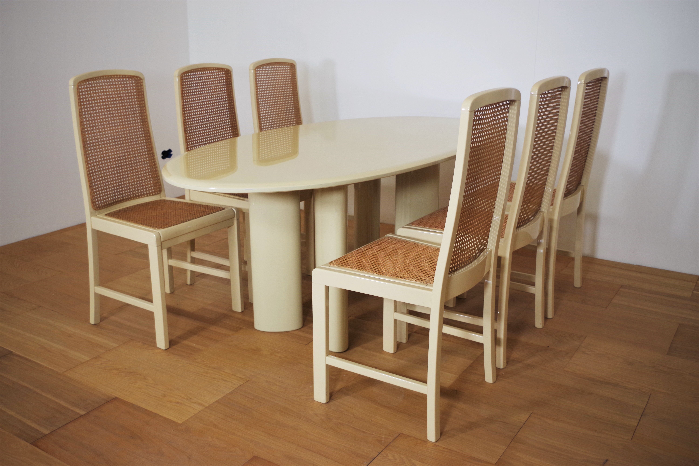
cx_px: 350
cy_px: 233
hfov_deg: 53.1
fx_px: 699
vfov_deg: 36.9
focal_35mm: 36
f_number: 4
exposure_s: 1/60
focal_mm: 24.38
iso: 200
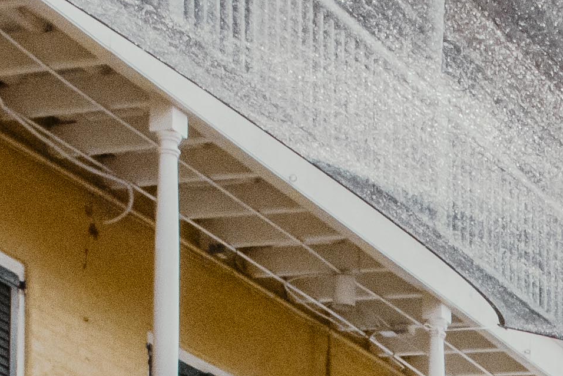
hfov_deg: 13.1
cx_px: 761
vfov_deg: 7.8
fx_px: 2362
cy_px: 1140
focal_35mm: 151
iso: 3200
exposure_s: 1/640
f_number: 13
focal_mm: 24
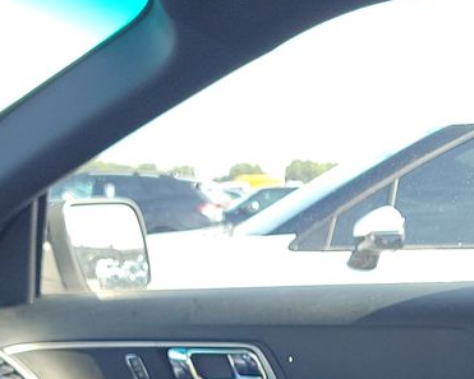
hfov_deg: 18.8
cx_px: 373
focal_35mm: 101
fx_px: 1417
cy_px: 658
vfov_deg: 13.8
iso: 82
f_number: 1.8
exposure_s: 1/119
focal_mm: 6.7
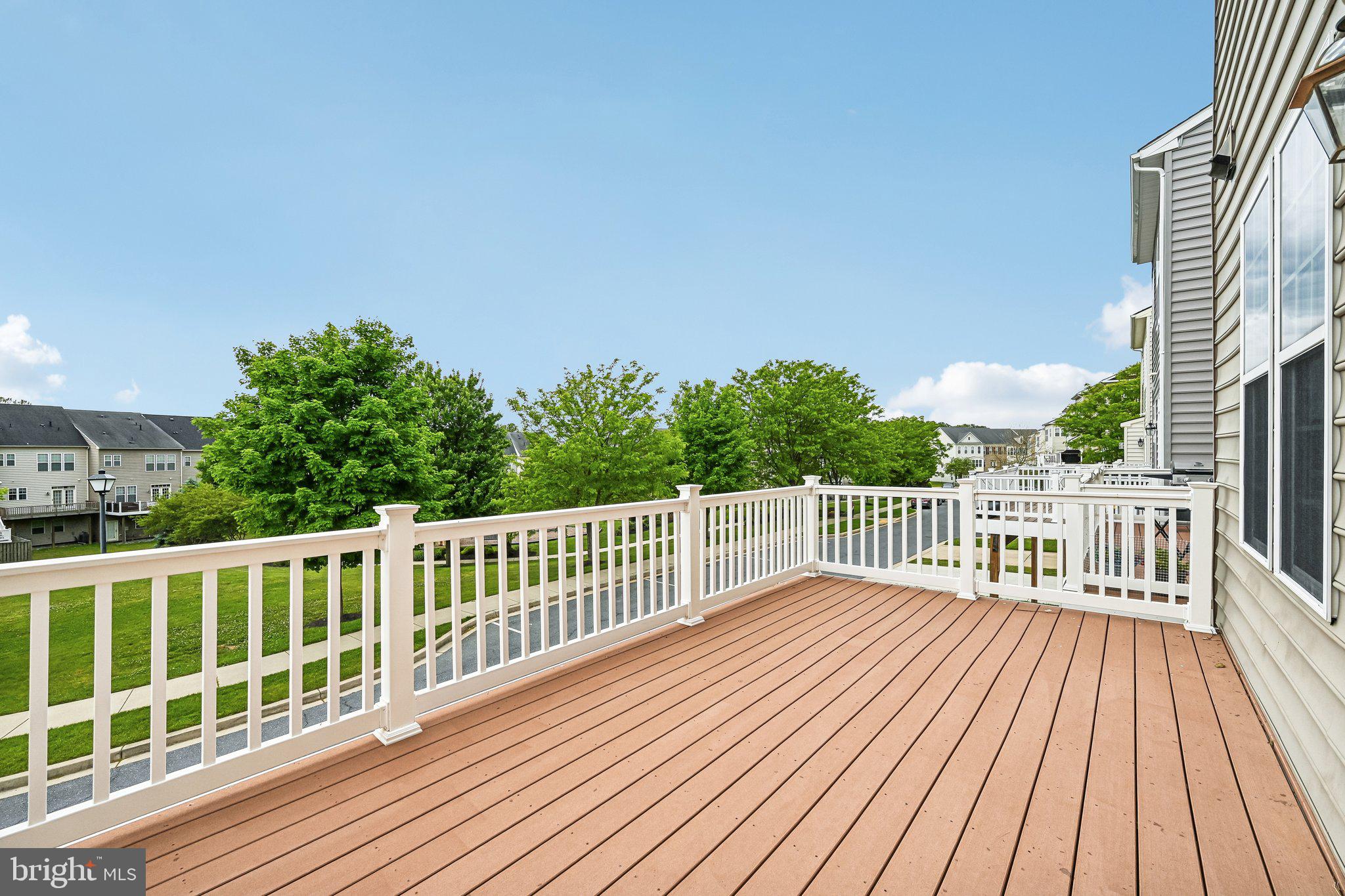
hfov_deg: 104.3
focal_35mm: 14
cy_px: 448
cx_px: 672
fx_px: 523
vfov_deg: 81.2
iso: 100
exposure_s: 1/400
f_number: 8
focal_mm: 14
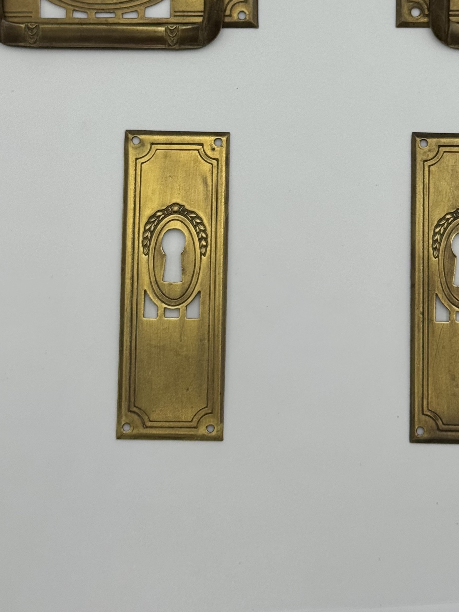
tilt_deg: -86.2
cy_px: 126
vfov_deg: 23.5
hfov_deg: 17.9
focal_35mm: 82
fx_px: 1450
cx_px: 323
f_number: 1.78
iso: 64
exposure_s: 1/843
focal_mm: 6.76
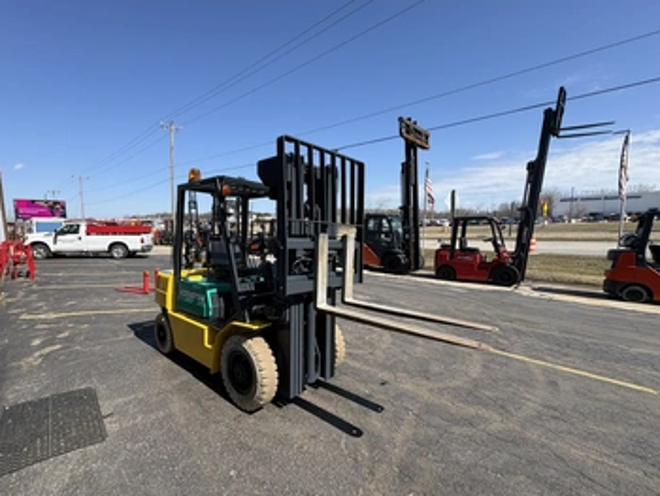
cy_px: 260
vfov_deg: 78.1
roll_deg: +0.2
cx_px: 294
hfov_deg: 94.1
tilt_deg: -6.6
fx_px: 305
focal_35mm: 16
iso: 40
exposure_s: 1/1299
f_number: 2.2
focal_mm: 2.22
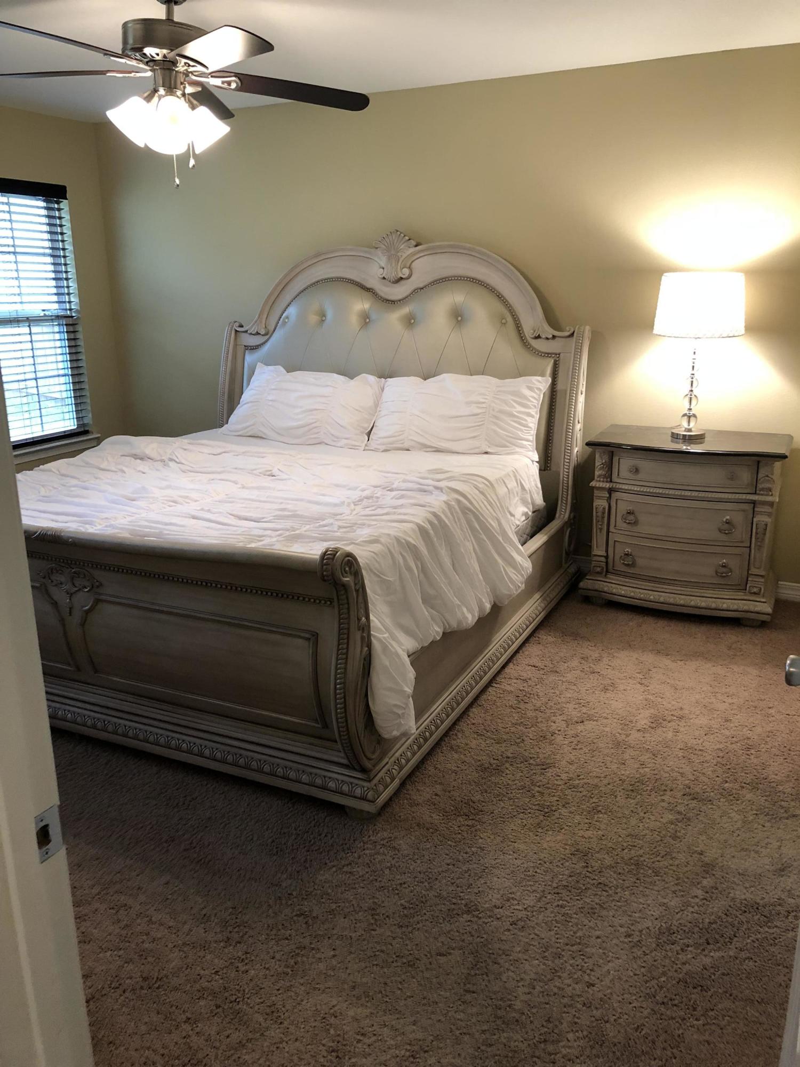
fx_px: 863
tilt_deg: -13.5
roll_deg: +0.3
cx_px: 400
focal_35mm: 28
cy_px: 534
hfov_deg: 49.7
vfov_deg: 63.4
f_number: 1.8
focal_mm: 4
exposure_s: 1/15
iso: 64
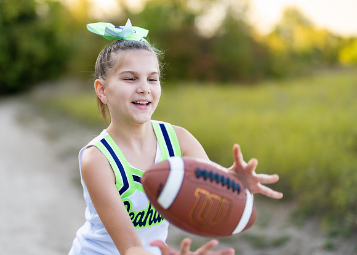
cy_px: 118
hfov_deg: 30.8
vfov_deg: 22.3
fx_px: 646
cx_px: 130
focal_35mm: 64
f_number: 1.2
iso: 100
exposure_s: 1/1000
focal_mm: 50
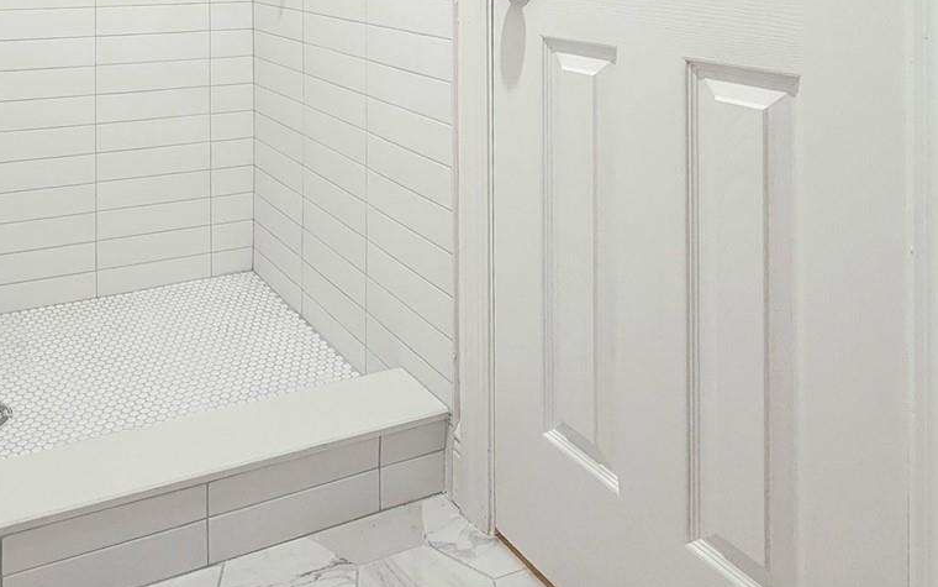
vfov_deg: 38.2
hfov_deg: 62.0
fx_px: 741
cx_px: 270
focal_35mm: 29
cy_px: -4
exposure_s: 1/60.2
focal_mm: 2.2
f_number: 2.2
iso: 320
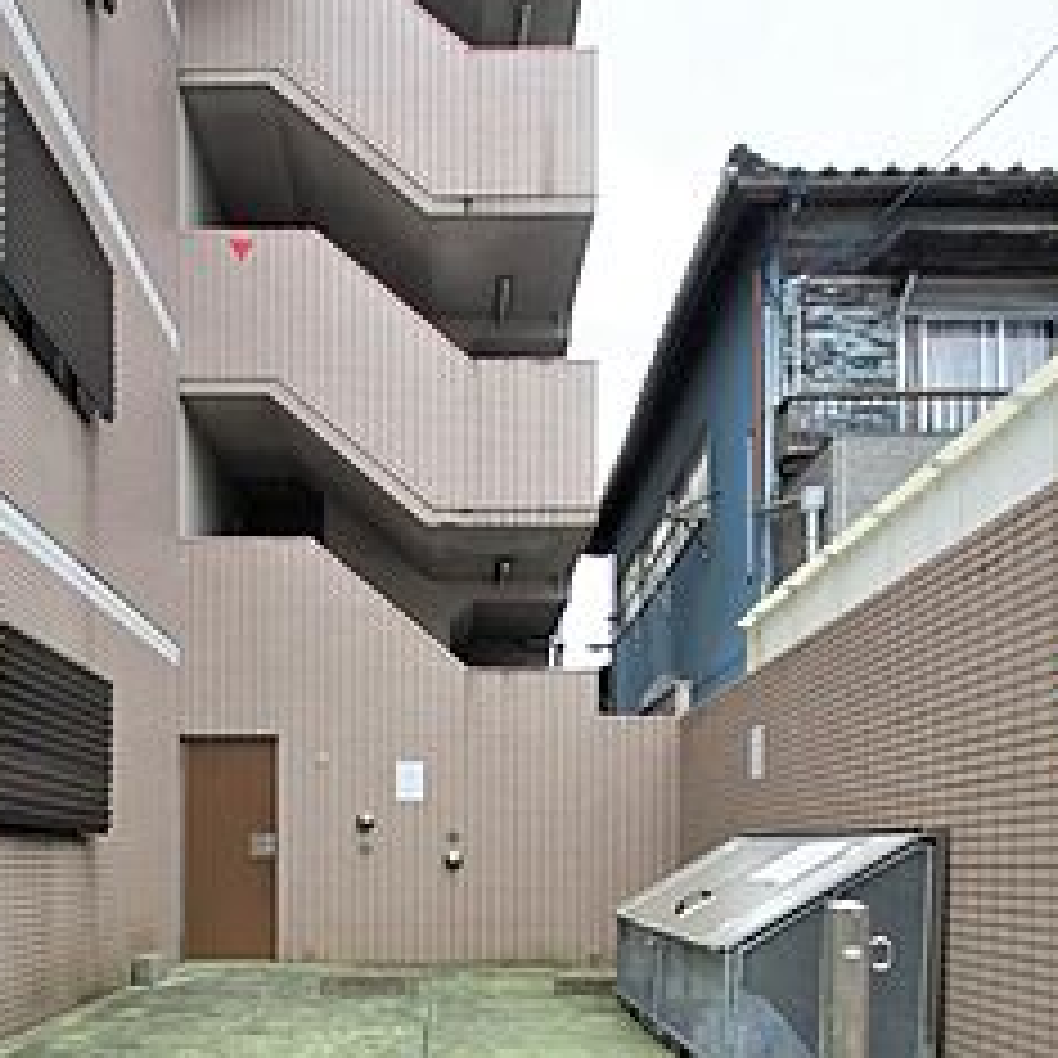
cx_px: 398
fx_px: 899
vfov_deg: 56.4
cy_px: 851
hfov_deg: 60.2
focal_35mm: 26
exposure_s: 1/100
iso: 100
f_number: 6.3
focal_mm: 10
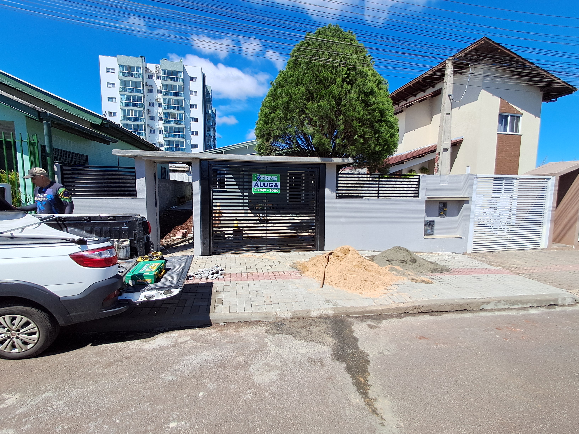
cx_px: 290
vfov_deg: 78.1
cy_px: 217
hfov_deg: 94.5
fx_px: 268
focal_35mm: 16
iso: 40
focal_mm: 1.64
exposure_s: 1/1302
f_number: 2.2
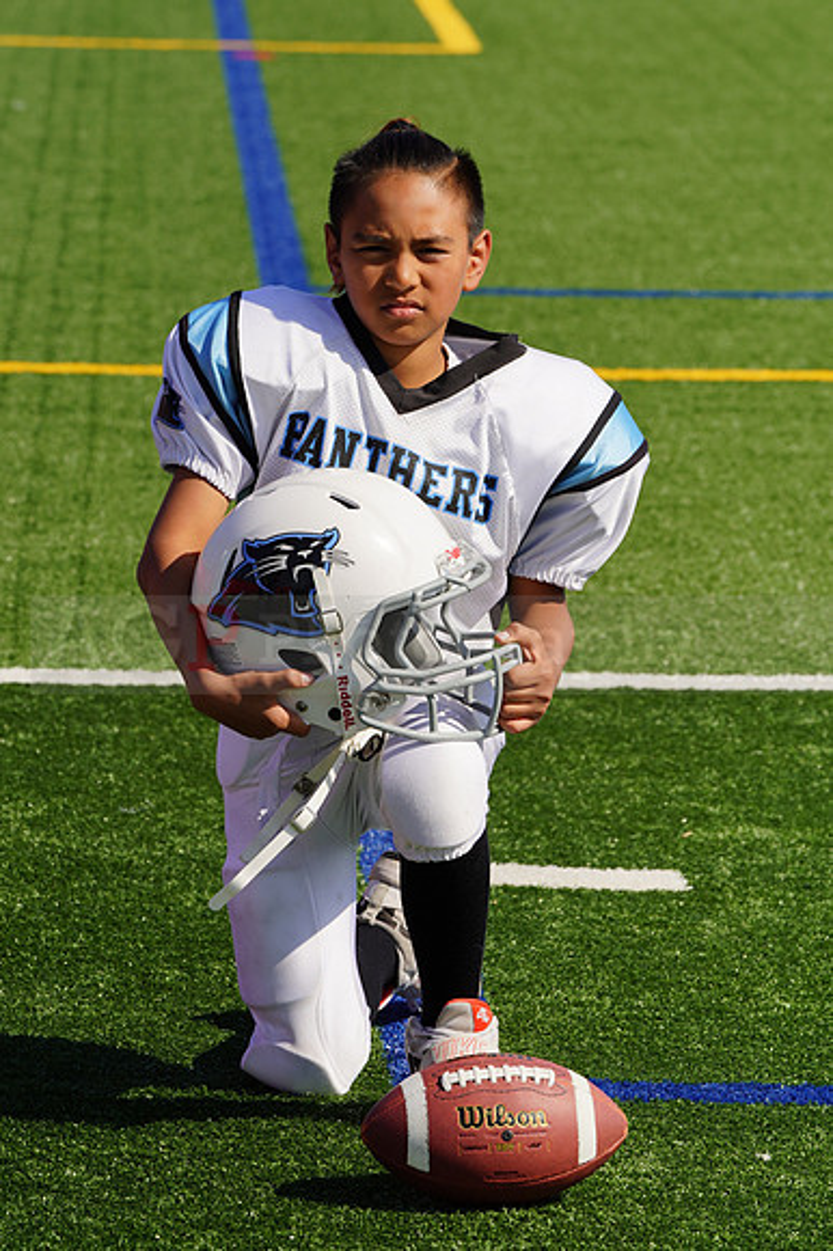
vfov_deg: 9.9
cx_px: 416
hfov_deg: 6.6
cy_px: 626
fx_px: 7262
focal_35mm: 209
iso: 100
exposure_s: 1/250
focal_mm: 209
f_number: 11
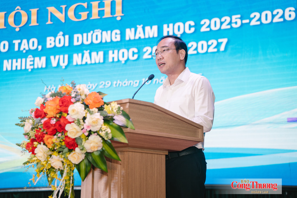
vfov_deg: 19.5
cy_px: 99
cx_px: 148
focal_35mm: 70
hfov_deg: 28.8
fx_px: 577
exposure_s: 1/100
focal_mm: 70
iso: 250
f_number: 3.2
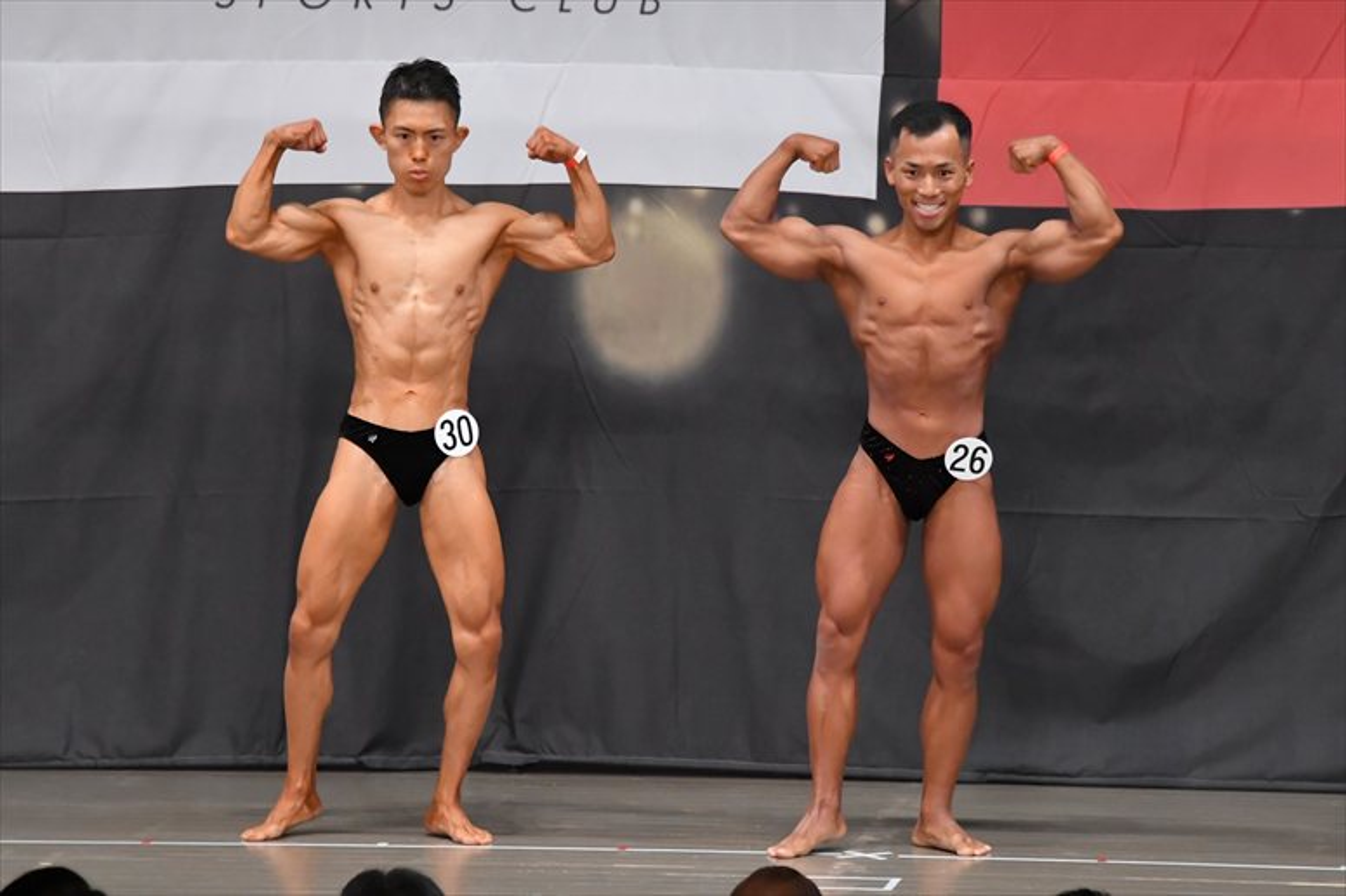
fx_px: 8969
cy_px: 448
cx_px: 673
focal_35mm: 240
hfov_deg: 8.6
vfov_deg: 5.7
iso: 5000
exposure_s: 1/400
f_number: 5.6
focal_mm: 160
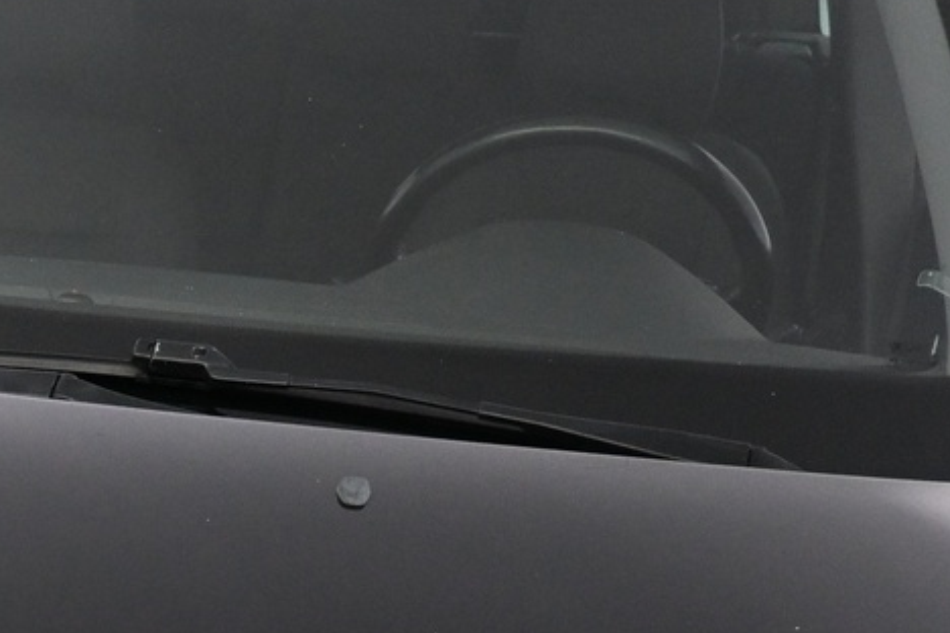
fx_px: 2190
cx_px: -207
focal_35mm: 83
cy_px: 838
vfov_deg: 15.6
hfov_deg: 22.4
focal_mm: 16
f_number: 3.5
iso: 1800
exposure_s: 1/125
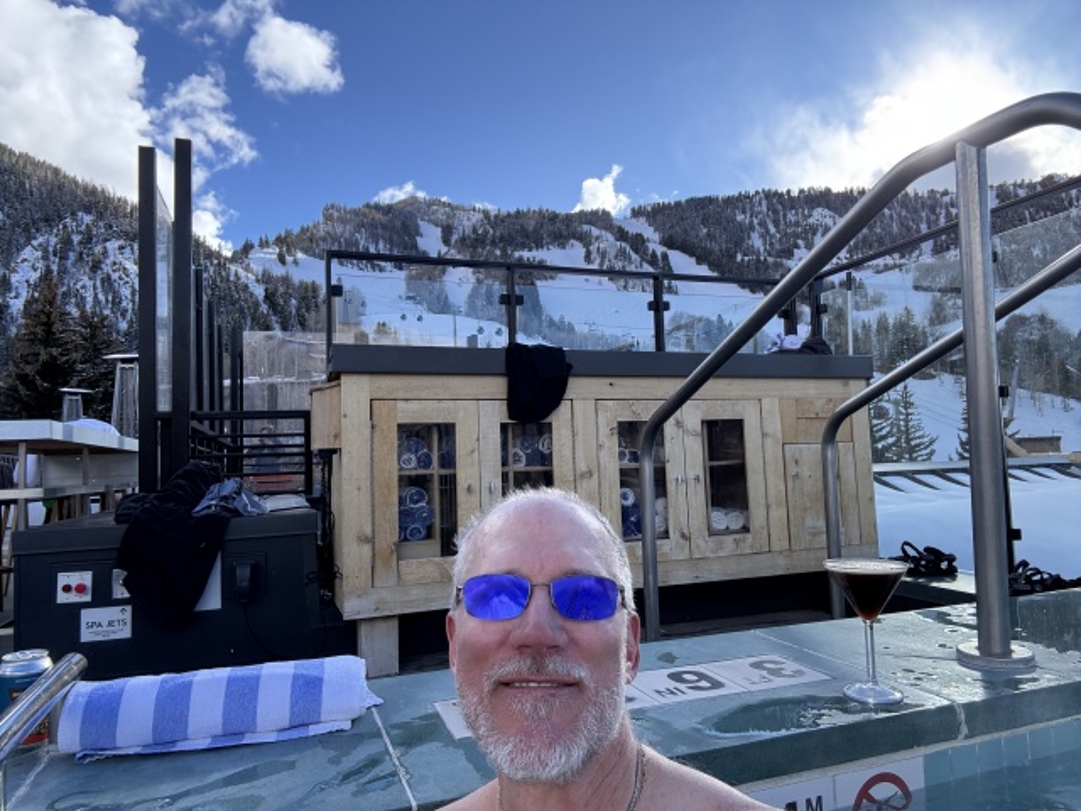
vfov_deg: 58.9
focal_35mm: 23
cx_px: 540
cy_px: 406
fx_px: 718
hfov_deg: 73.9
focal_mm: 2.69
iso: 25
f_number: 1.9
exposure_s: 1/386
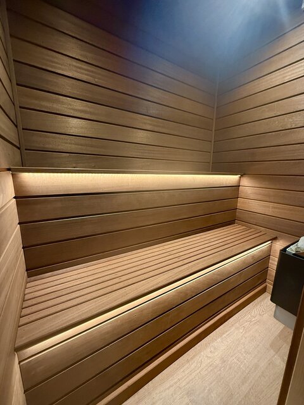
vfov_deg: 102.1
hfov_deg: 85.7
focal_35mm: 14
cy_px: 202
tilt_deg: -10.7
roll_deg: -1.0
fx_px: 164
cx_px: 152
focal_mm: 2.22
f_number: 2.2
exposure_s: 1/50
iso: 400
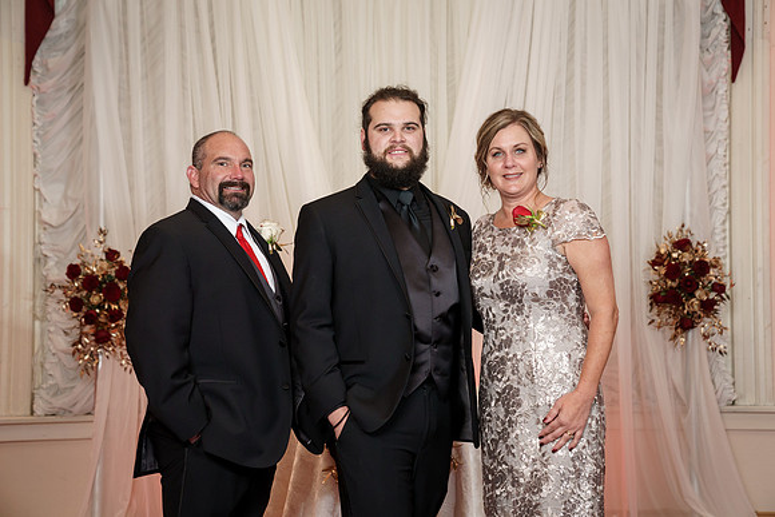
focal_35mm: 62
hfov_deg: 32.5
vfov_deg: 22.0
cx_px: 390
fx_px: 1330
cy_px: 258
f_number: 4
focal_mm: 61
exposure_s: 1/160
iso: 2000
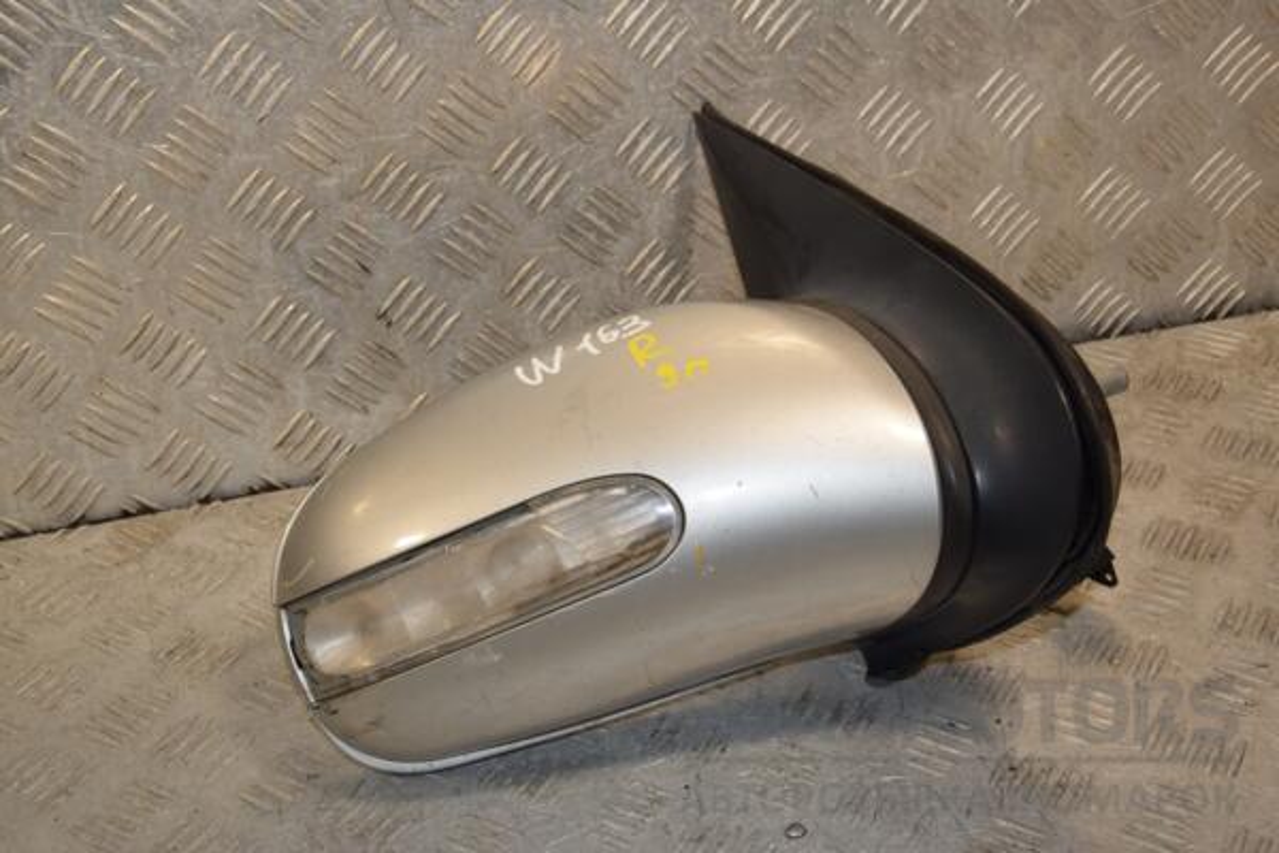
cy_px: 426
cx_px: 640
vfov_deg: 26.5
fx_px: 1812
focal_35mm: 51
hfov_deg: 38.9
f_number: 9
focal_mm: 34
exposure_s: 1/200
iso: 800
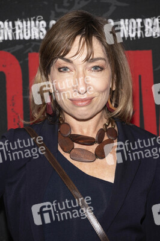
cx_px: 80
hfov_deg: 12.4
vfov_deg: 18.6
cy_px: 120
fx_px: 735
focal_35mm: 110
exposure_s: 1/200
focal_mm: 110
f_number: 5.6
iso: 800
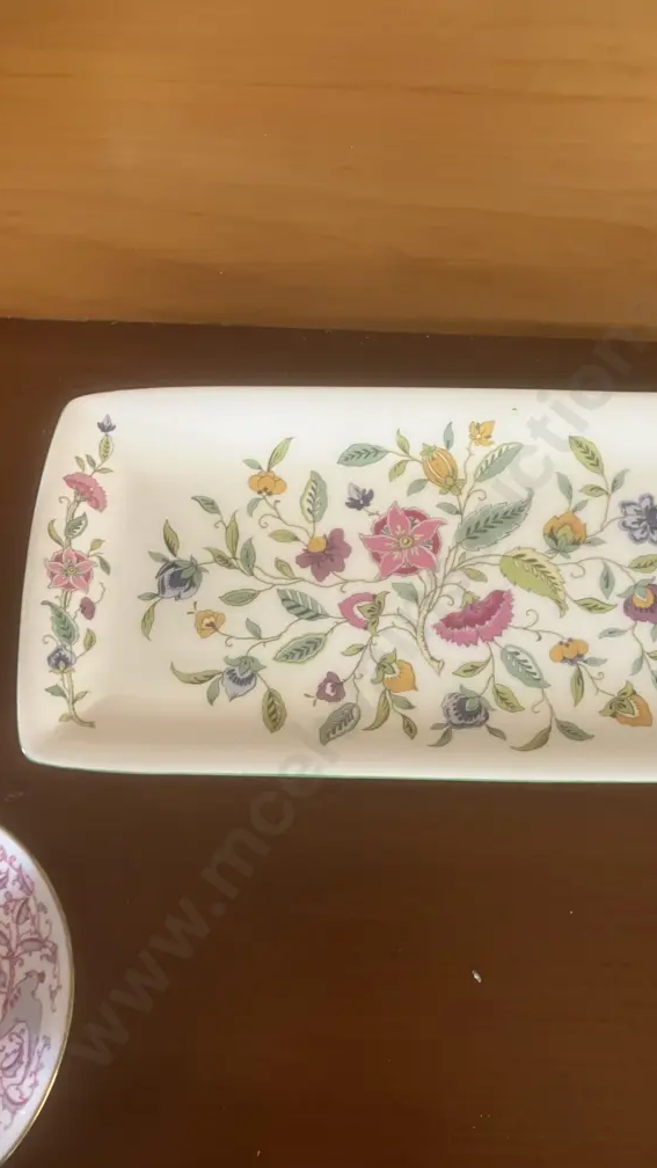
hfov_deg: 37.4
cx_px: 438
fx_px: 960
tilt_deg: -70.1
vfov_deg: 62.6
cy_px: 590
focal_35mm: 31
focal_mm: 3.99
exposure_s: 1/33
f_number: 1.8
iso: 320
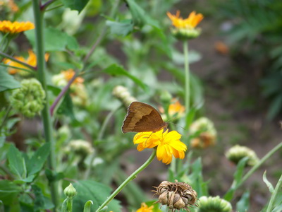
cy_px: 106
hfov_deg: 4.6
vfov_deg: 3.4
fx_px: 3519
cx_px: 141
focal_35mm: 432
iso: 64
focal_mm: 70.2
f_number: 4.8
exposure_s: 1/125
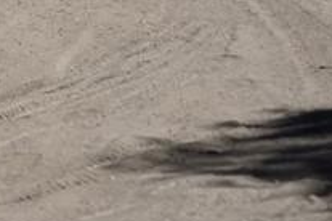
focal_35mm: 348
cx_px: 6
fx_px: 3209
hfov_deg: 5.9
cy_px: -13
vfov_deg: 3.9
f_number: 6.3
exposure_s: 1/1000
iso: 100
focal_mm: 150
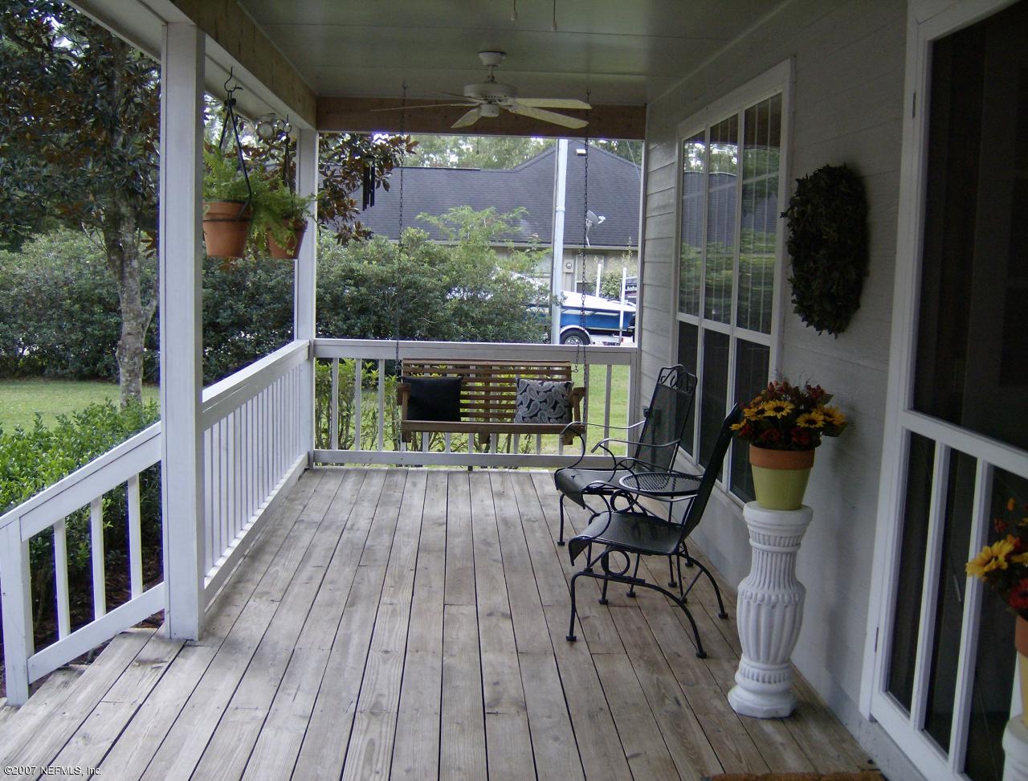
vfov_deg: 39.9
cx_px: 514
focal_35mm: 36
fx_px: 1074
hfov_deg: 51.2
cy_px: 390
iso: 100
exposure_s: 1/184
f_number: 2.8
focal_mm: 6
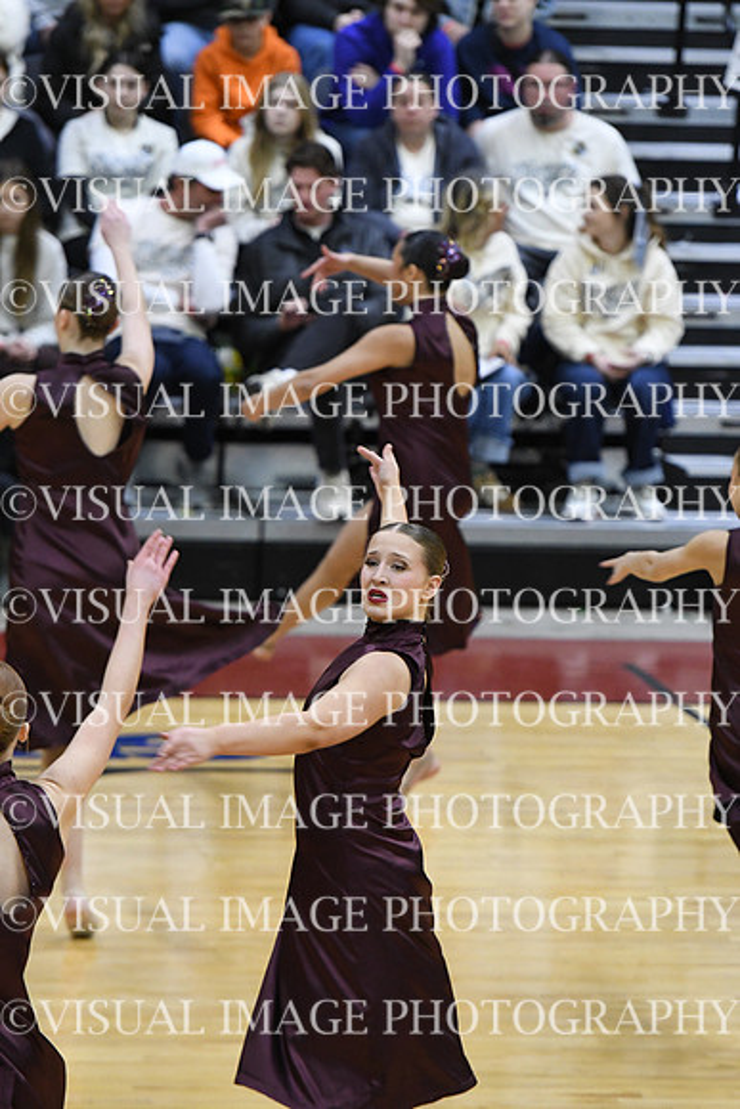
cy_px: 554
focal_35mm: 270
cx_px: 370
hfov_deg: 5.1
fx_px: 8319
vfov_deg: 7.6
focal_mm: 180
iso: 4000
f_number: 3.5
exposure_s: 1/400
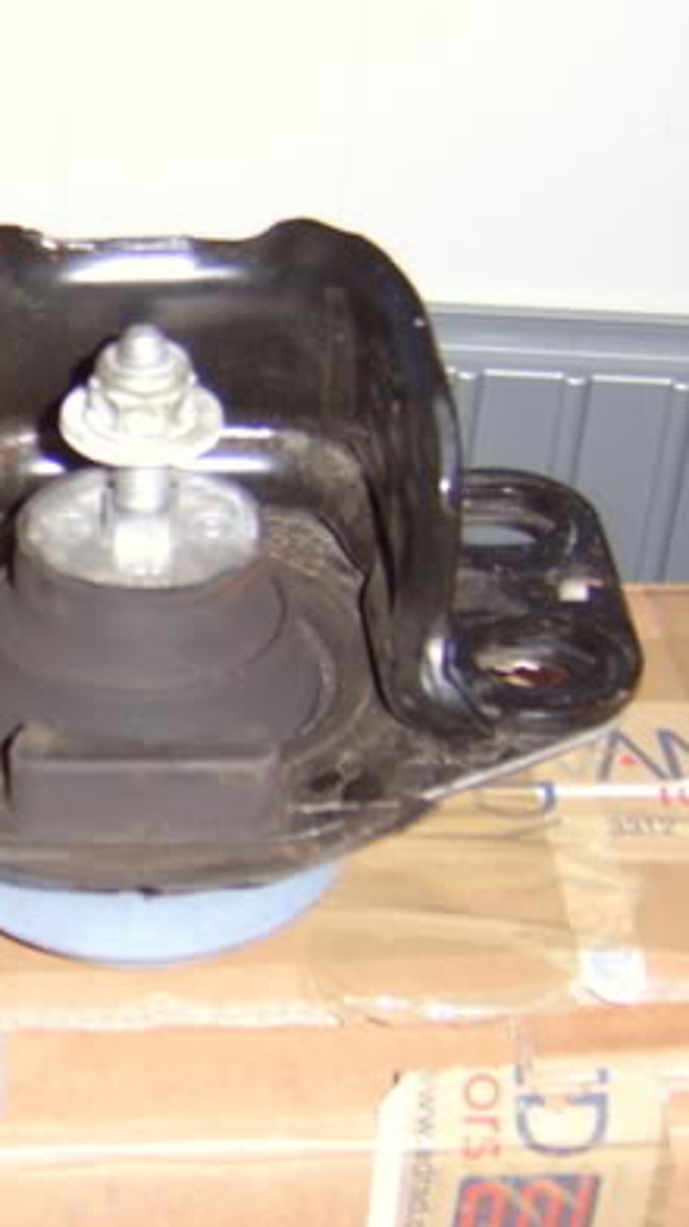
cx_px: -232
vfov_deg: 30.6
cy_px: 651
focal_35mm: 69
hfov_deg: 16.4
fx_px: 2245
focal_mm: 8.13
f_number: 2.7
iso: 141
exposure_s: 1/30
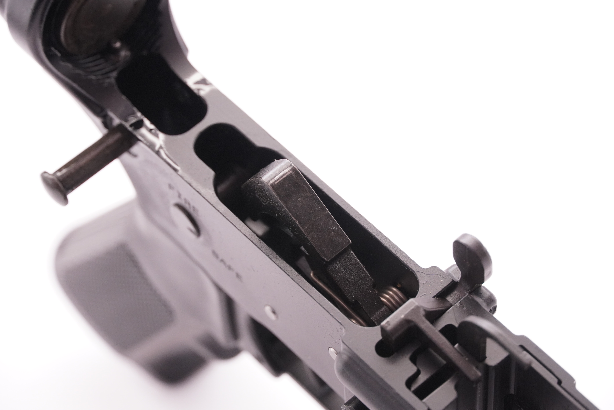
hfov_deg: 16.6
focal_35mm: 123
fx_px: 2099
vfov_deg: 11.2
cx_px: 307
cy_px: 205
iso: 1000
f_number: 5.6
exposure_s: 1/125
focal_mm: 82
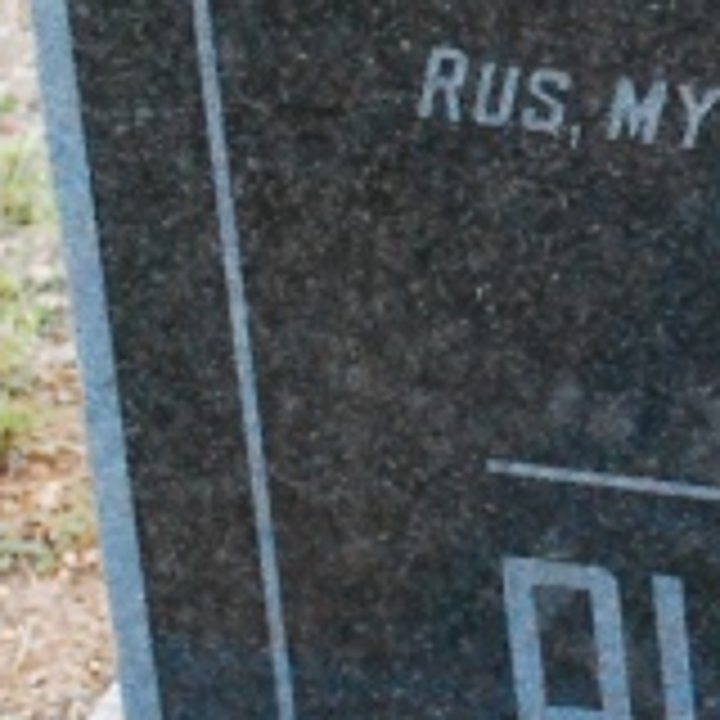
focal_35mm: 278
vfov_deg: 6.2
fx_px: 6542
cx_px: 1040
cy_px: -313
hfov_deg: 6.2
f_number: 5
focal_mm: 34
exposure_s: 1/640
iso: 1600
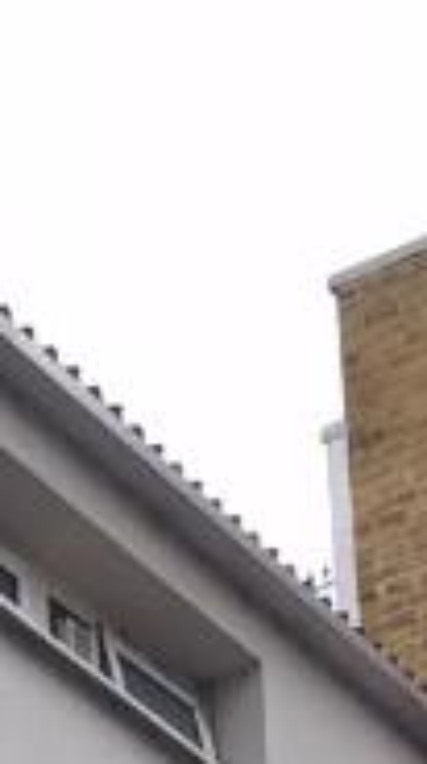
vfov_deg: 10.3
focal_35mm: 176
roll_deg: +1.9
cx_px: -696
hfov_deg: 6.5
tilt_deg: +7.1
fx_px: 3556
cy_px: 1939
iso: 32
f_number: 2.2
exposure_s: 1/557
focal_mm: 4.15
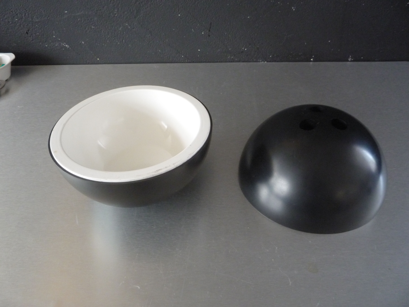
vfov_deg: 46.8
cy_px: 154
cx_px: 204
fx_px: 354
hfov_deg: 60.0
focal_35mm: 30
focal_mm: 5.2
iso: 400
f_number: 3.3
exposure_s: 1/15
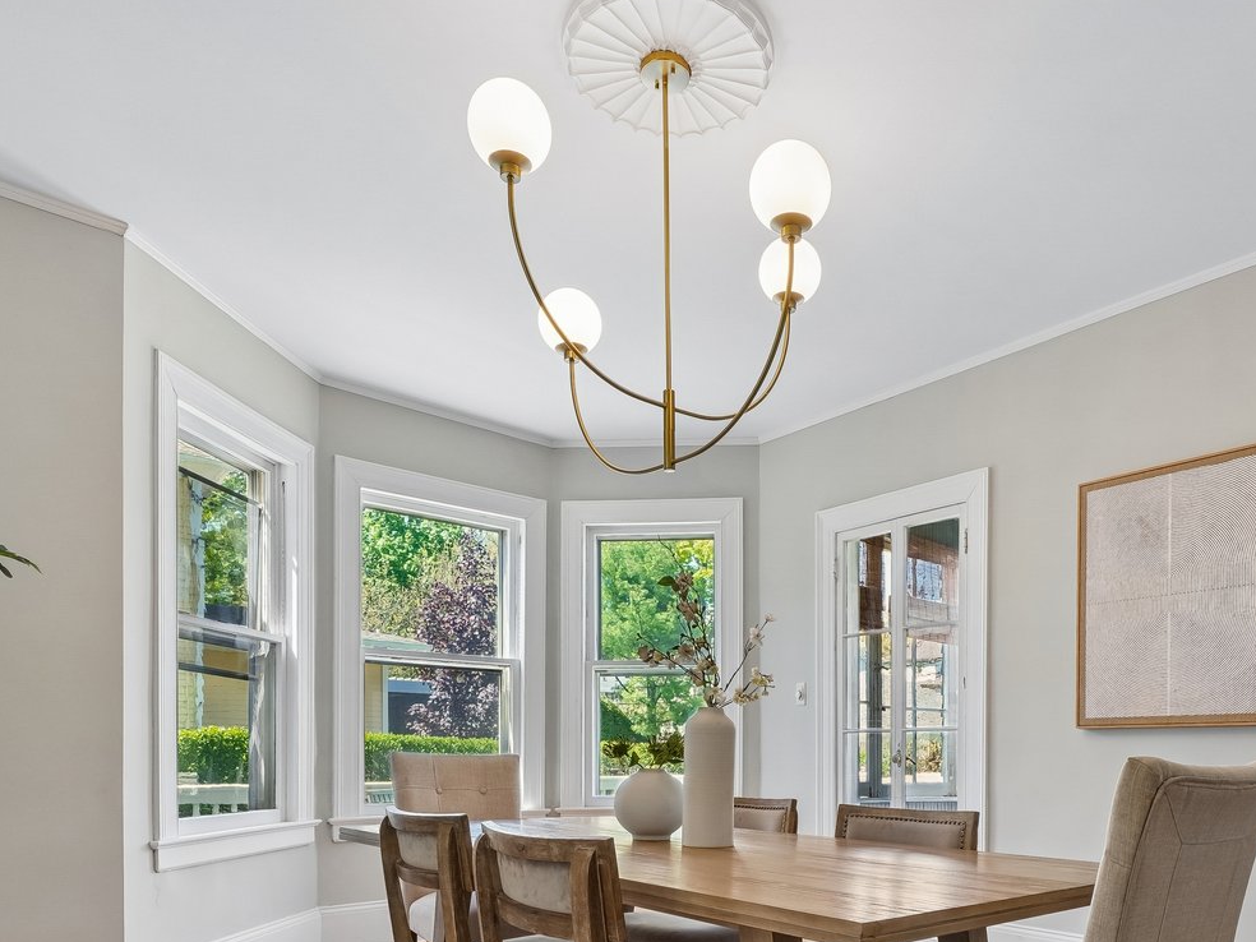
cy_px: 756
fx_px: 871
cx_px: 774
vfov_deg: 53.0
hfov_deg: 70.6
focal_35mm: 24
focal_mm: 12
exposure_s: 1/8
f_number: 11
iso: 160
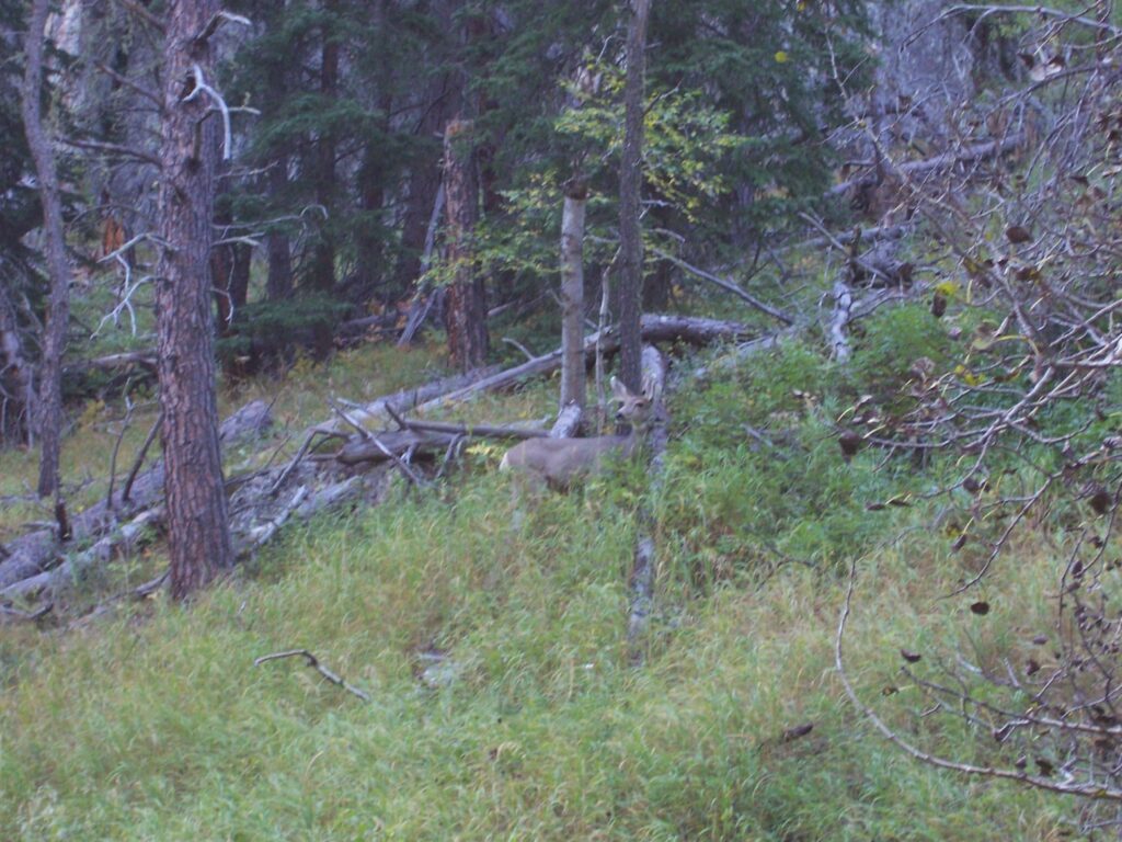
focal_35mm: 102
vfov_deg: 14.5
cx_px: 561
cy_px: 421
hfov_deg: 19.3
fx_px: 3306
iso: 160
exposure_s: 1/20
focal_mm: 16.8
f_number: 4.6
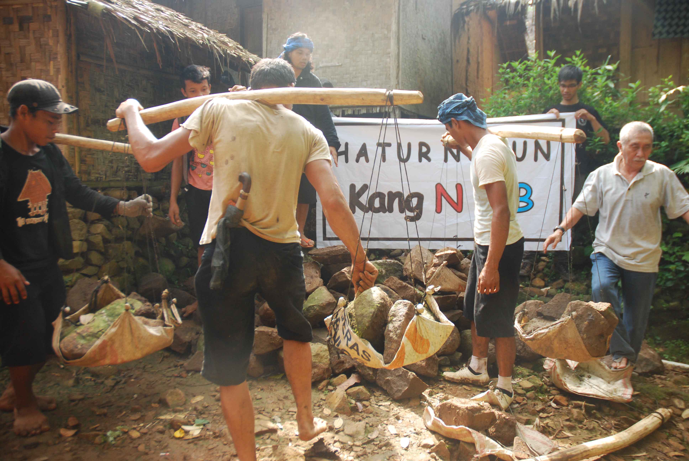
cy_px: 230
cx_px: 344
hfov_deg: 67.3
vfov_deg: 48.0
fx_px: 517
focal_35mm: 27
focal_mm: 18
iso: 400
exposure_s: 1/320
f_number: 3.5
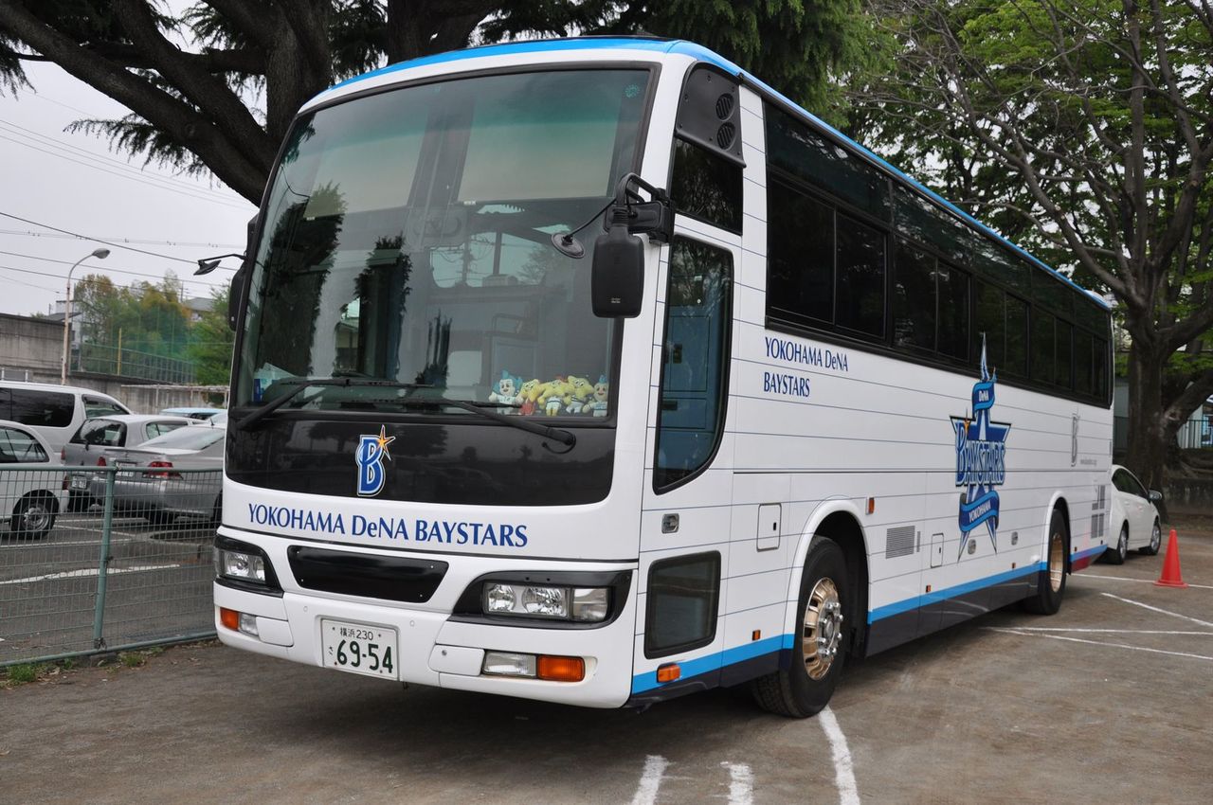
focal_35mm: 38
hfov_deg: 51.3
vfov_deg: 35.4
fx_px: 1262
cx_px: 606
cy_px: 402
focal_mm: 25
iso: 400
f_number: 5.6
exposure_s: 1/1600
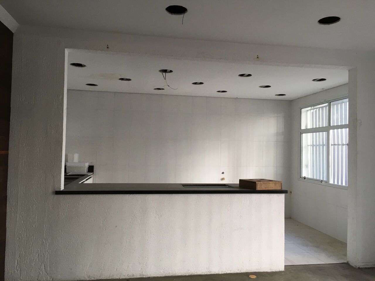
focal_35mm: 29
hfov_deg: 61.7
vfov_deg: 48.2
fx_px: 314
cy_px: 140
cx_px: 188
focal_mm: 4.15
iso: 32
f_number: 2.2
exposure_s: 1/30
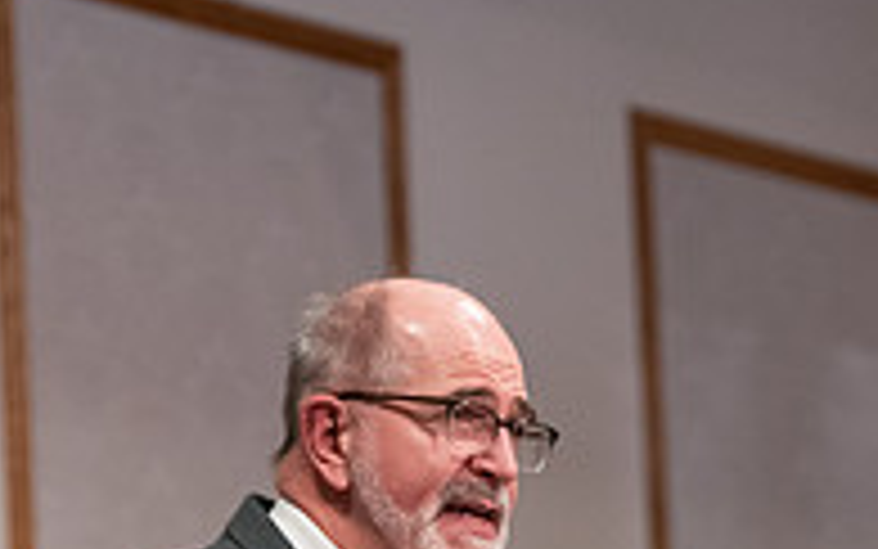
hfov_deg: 7.5
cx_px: 455
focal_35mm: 279
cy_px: 803
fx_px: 6678
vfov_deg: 4.7
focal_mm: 92
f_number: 3.2
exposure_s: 1/160
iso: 2500
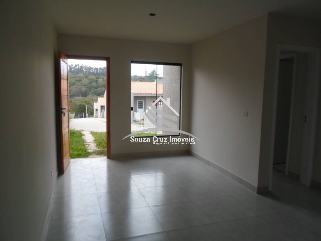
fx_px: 232
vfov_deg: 54.9
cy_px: 120
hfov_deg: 69.4
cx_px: 160
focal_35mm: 25
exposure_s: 1/350
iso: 80
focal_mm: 4.5
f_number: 2.5
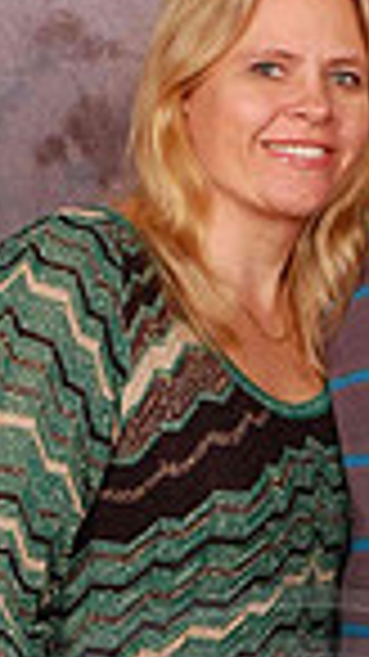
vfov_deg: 11.7
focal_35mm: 184
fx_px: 3204
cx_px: 493
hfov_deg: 6.5
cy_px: 441
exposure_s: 1/125
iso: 200
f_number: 10
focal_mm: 38
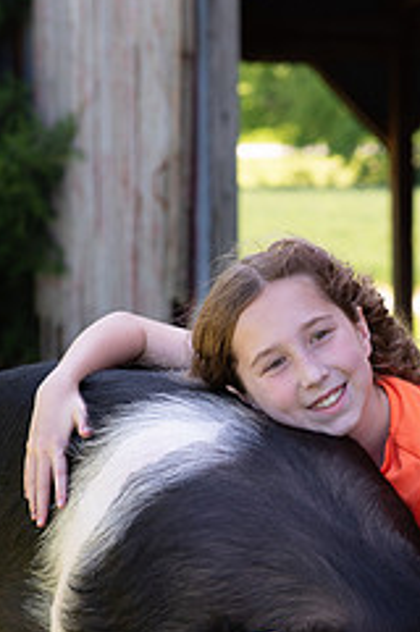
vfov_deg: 12.9
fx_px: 2790
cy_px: 451
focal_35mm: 159
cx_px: 331
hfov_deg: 8.6
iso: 320
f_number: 5.6
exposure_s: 1/200
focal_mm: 85
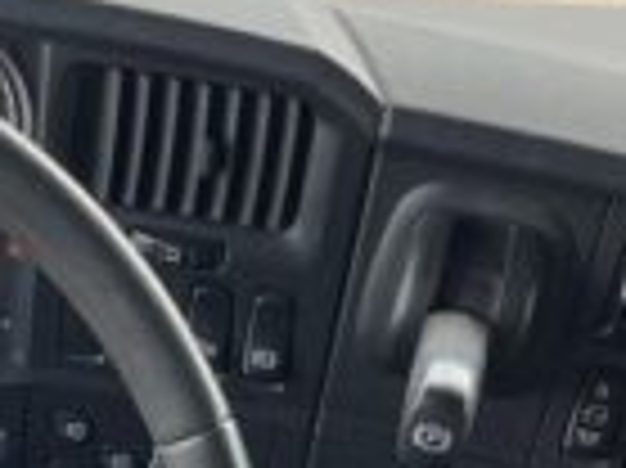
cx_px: 50
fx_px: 2024
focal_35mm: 112
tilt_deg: -48.0
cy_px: 590
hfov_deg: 17.3
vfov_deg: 12.8
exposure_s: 1/166
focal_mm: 4.2
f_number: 1.6
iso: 32
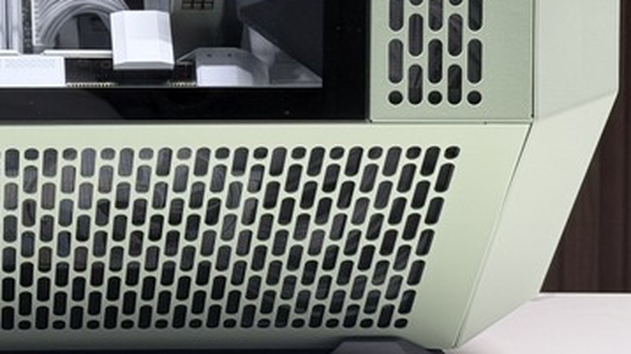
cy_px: -17
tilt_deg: -3.5
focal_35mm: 114
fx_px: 1907
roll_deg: +0.0
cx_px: 23
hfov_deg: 18.4
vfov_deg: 10.5
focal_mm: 6.76
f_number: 1.78
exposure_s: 1/60
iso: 125
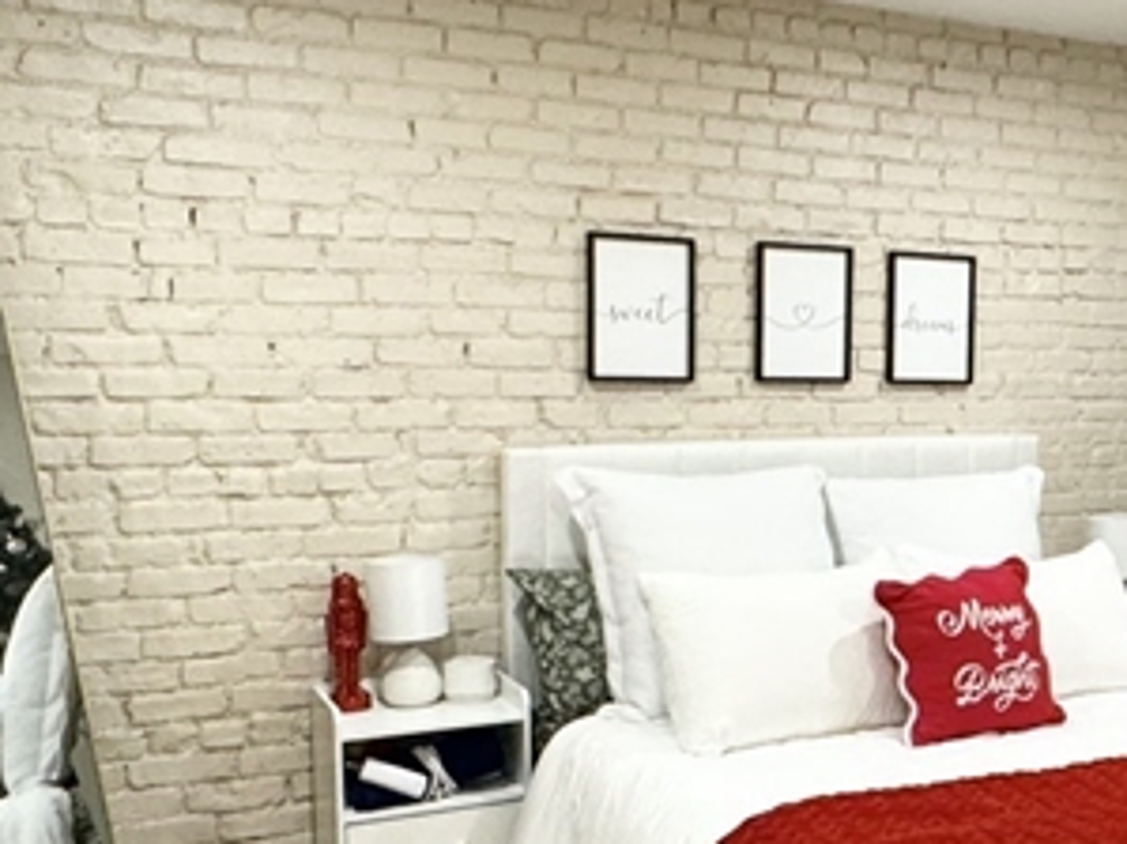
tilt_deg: -6.4
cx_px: 935
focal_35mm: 48
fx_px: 1562
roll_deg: -1.8
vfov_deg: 30.2
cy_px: 490
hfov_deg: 37.9
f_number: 2.2
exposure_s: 1/60
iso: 640
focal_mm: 2.22
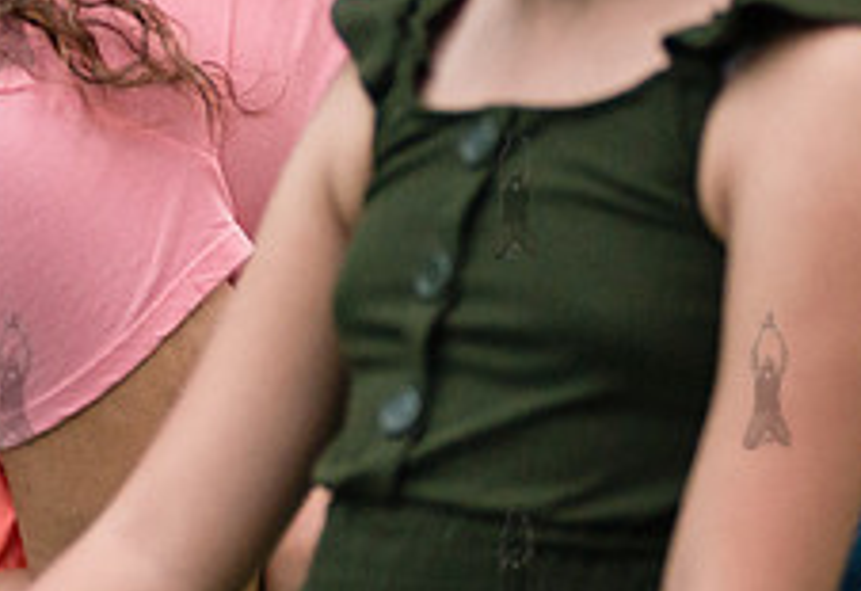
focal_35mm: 340
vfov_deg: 4.1
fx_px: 8204
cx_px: -91
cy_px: 503
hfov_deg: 6.0
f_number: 3.2
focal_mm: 112
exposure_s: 1/200
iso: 3200
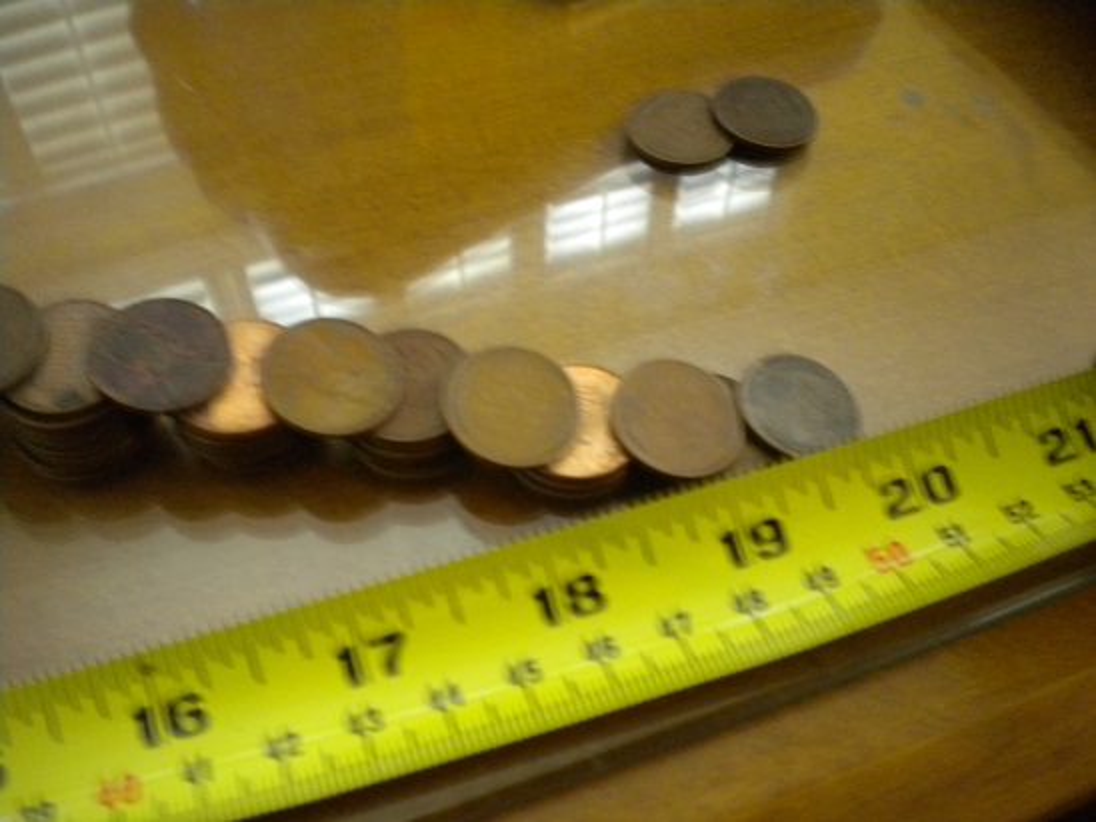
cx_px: 548
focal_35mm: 35
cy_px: 411
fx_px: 1108
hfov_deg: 52.6
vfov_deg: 40.7
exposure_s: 1/8.8
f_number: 3.1
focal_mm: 6.3
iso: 436
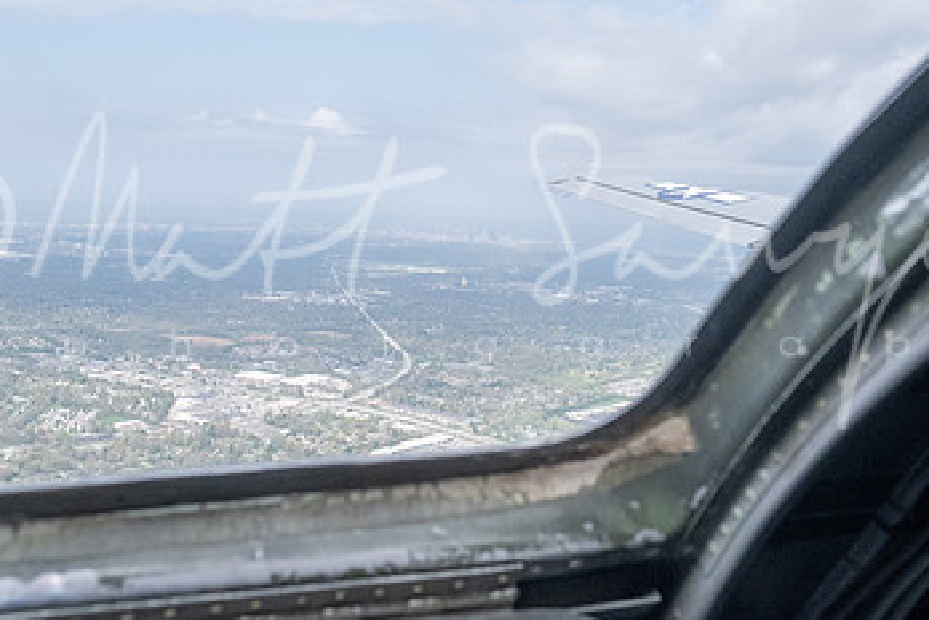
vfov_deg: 33.3
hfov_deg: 48.4
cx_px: 521
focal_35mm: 40
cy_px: 247
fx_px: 1032
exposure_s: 1/8000
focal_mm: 16
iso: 1250
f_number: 3.6
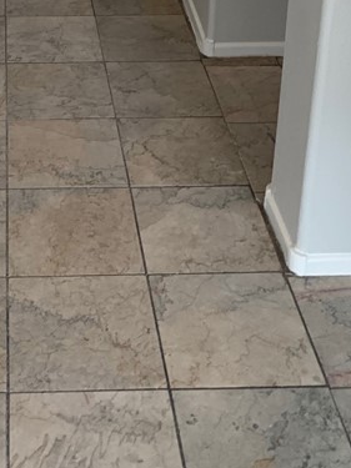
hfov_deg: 20.3
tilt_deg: -17.9
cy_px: -144
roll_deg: +0.1
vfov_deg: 24.0
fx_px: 960
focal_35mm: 71
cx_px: 40
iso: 80
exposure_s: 1/120
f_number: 1.8
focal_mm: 4.25
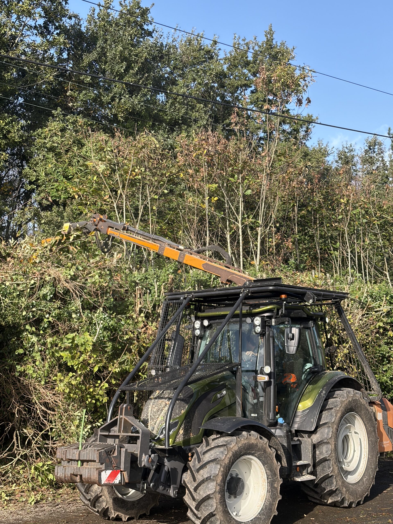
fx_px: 787
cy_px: 262
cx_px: 196
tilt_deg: +6.3
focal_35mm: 52
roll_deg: -1.1
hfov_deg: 28.0
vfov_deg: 36.8
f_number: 1.6
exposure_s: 1/1263
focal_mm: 5.96
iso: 32
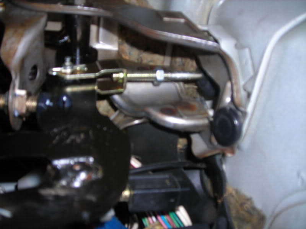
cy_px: 114
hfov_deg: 49.0
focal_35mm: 38
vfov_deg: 37.7
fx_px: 336
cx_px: 153
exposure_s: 1/60.1
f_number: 3.2
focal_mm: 6.3
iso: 50
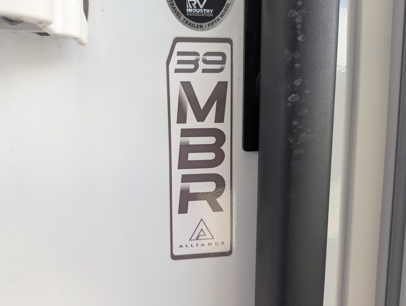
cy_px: 153
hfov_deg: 71.5
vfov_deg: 56.9
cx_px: 203
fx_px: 282
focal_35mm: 24
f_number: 1.85
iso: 75
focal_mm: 6.81
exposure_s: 1/290
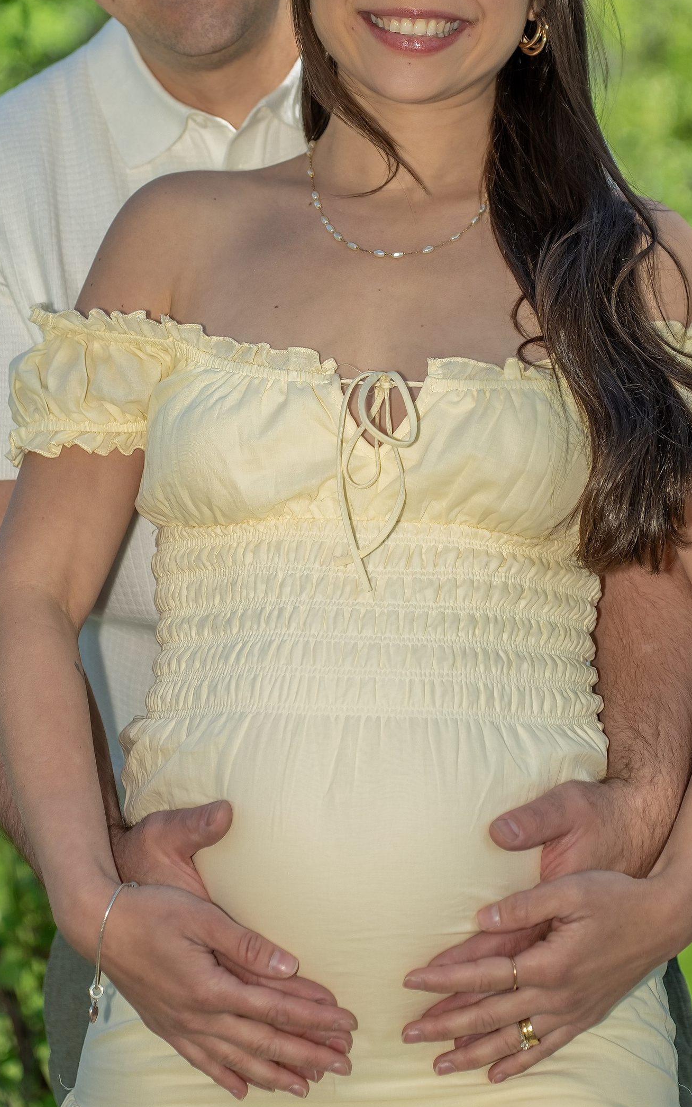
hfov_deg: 10.2
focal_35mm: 129
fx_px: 3893
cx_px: 332
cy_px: 368
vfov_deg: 16.2
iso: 64
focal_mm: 69
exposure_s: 1/400
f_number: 2.8
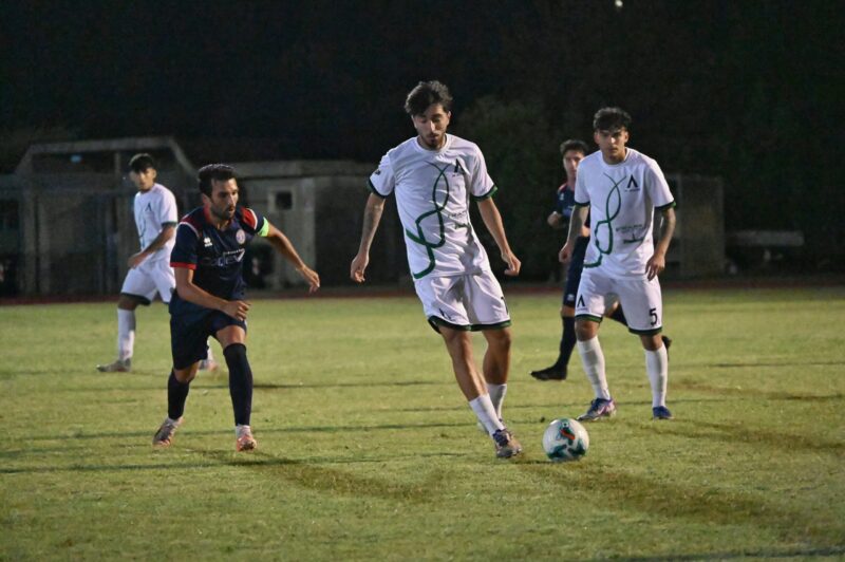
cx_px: 422
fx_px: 4690
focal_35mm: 200
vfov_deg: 6.9
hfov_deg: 10.3
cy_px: 281
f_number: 6.3
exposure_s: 1/640
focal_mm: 200
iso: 51200
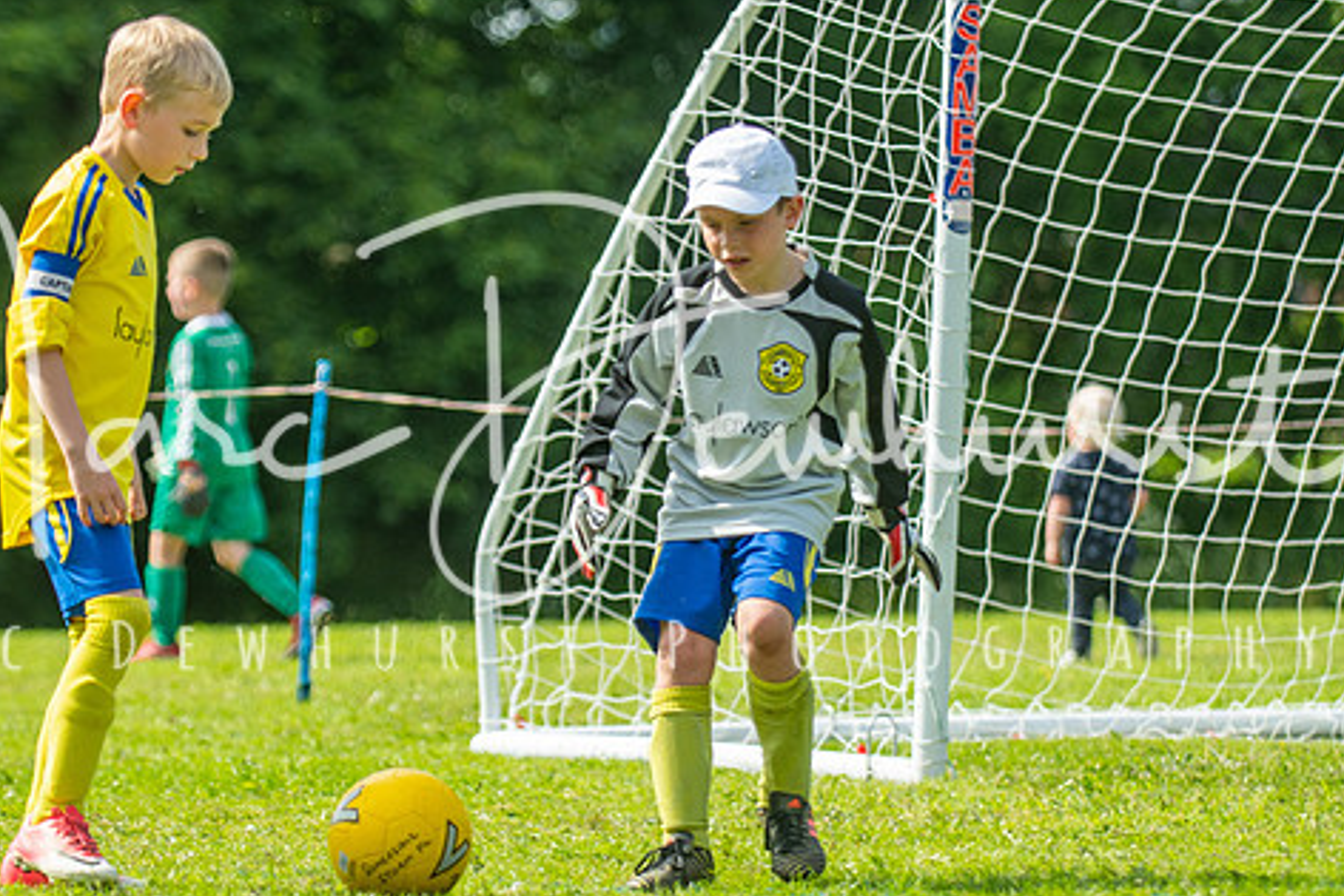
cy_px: 420
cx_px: 564
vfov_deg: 6.2
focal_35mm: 221
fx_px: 8253
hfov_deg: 9.3
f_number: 3.2
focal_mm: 120
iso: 250
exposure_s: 1/1600
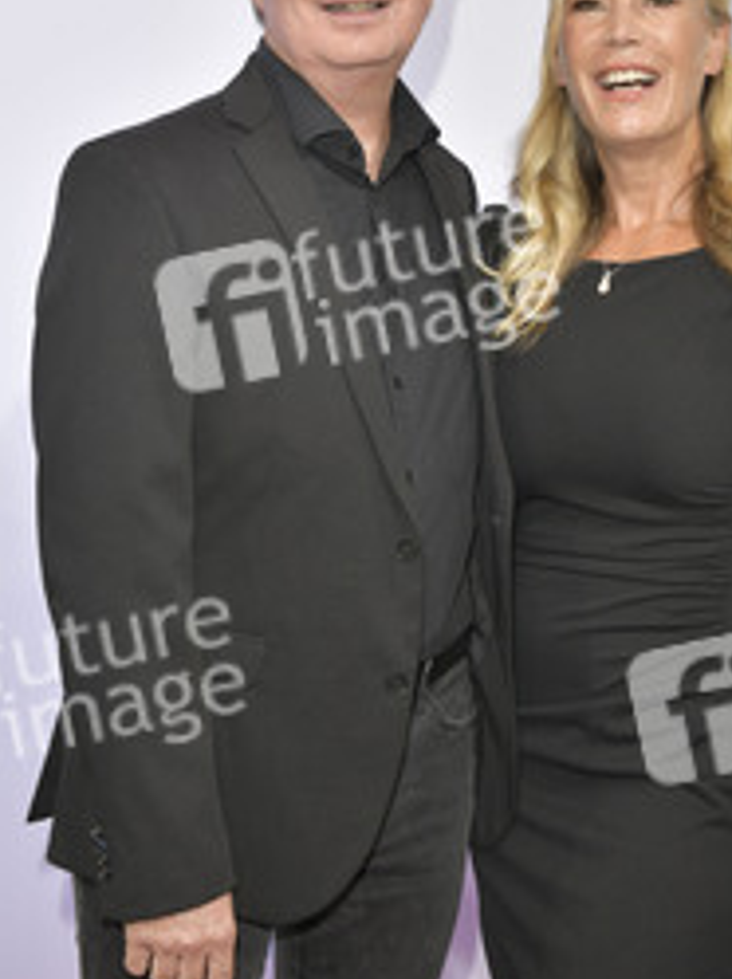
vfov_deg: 28.6
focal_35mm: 68
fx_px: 1922
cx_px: 472
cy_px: 495
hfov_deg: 21.5
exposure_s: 1/160
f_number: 7.1
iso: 320
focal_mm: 44
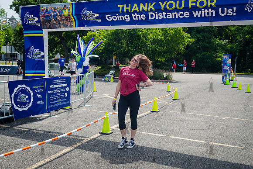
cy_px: 81
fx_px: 284
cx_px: 117
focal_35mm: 40
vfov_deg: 33.1
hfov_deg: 47.9
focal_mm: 35
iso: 200
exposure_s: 1/1250
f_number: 4
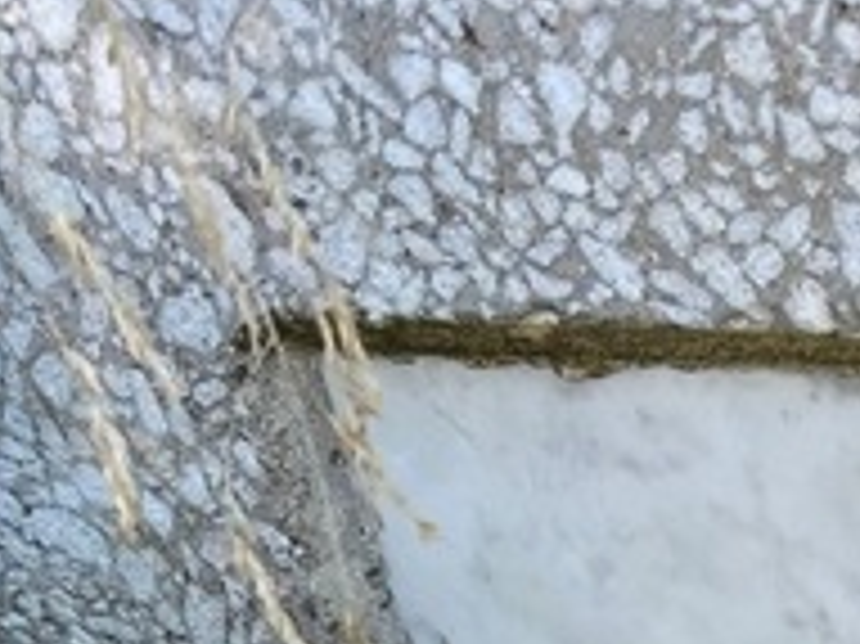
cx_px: 1535
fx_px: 2706
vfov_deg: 12.0
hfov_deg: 15.6
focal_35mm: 109
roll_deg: +7.5
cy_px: 1297
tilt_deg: -34.3
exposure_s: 1/840
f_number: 1.5
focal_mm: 5.7
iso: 50
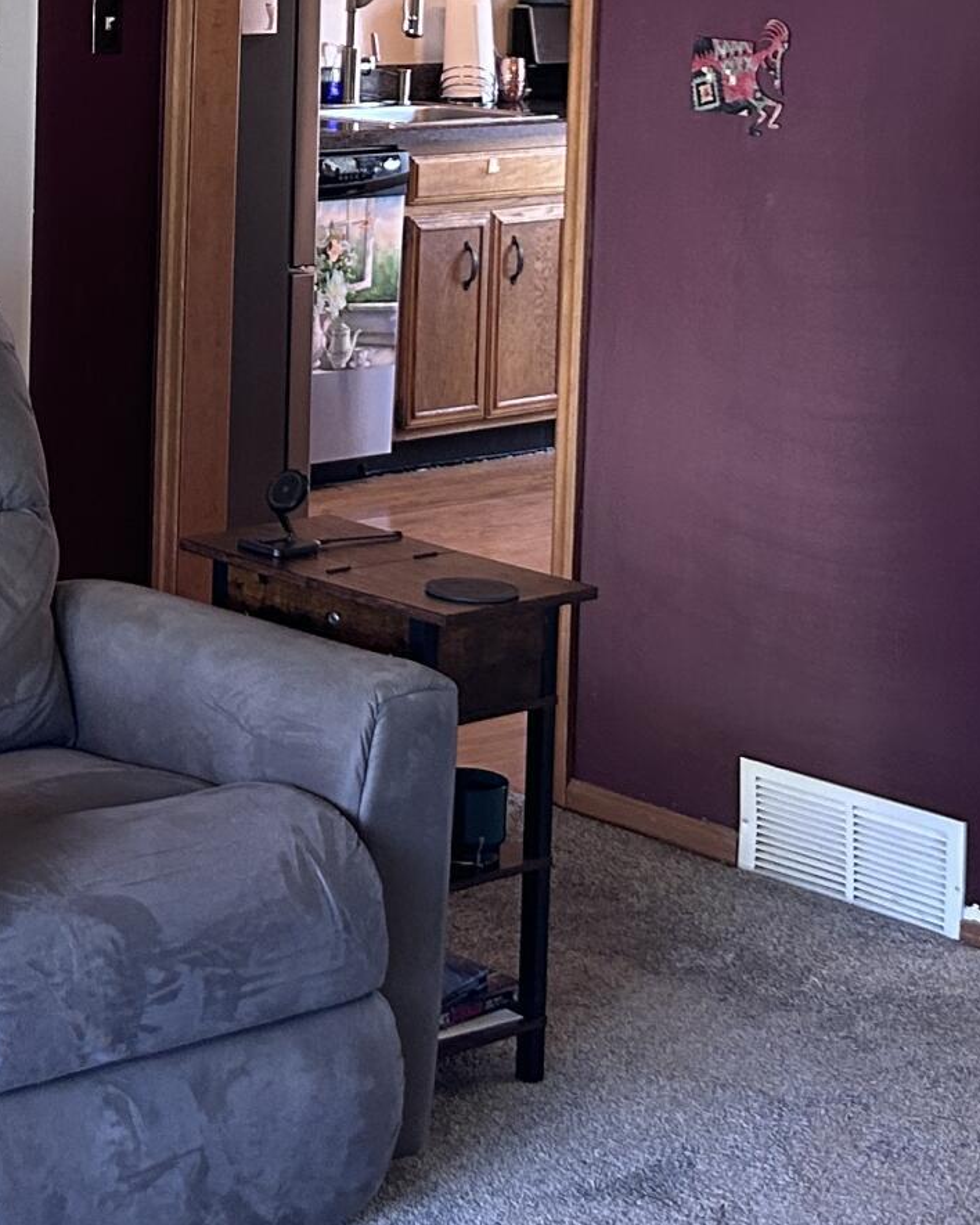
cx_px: 53
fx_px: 3118
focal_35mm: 86
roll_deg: -1.0
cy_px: 114
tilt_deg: -4.9
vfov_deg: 21.7
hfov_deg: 17.5
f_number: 1.5
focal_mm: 5.7
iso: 160
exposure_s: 1/60
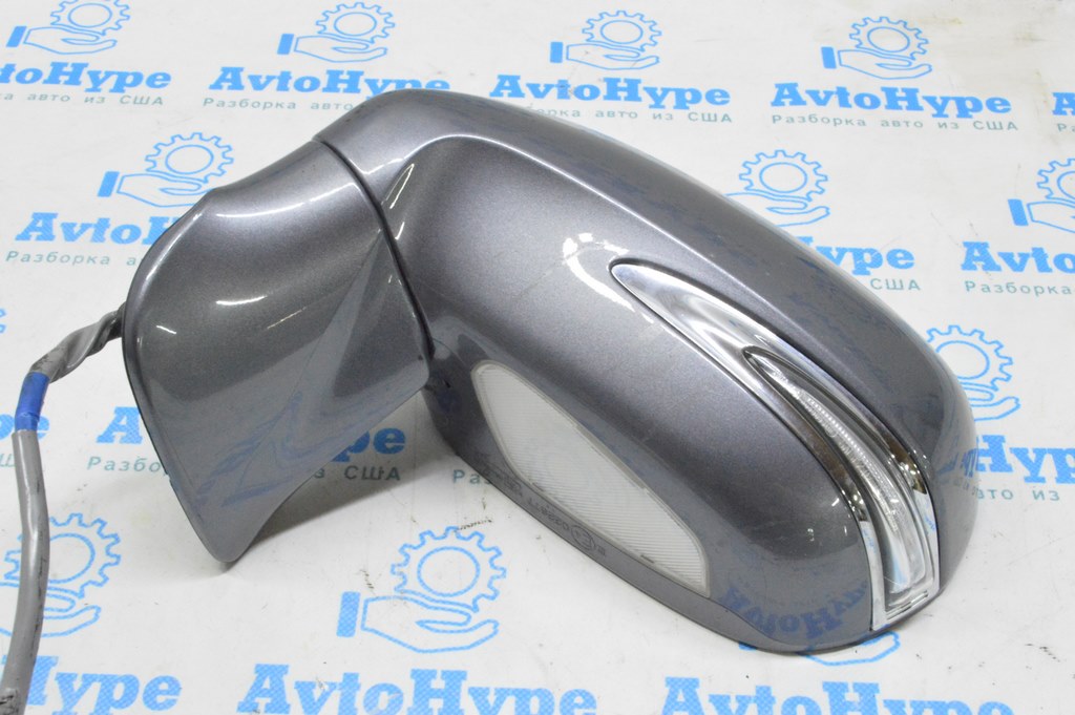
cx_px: 538
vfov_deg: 28.0
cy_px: 358
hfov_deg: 41.1
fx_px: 1432
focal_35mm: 48
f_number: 20
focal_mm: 32
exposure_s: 1/15
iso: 6400
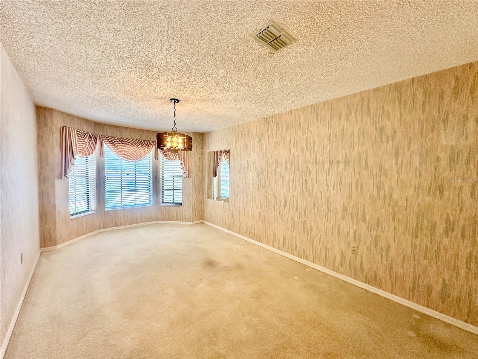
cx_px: 239
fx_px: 193
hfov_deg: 102.1
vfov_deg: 85.7
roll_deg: -1.5
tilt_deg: -2.5
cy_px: 180
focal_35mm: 14
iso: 250
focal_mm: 2.22
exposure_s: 1/60
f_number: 2.2
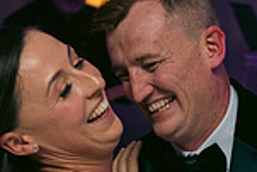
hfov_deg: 9.7
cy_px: 238
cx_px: 170
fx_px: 1508
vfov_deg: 6.5
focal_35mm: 211
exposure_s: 1/160
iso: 800
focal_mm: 55
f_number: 3.5
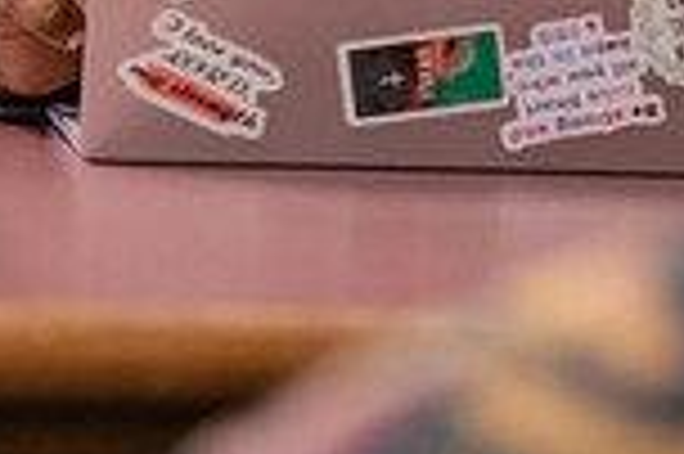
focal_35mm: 375
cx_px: 418
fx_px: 7117
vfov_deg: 3.6
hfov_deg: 5.5
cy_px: -290
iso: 2500
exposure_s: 1/200
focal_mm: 98
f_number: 3.2
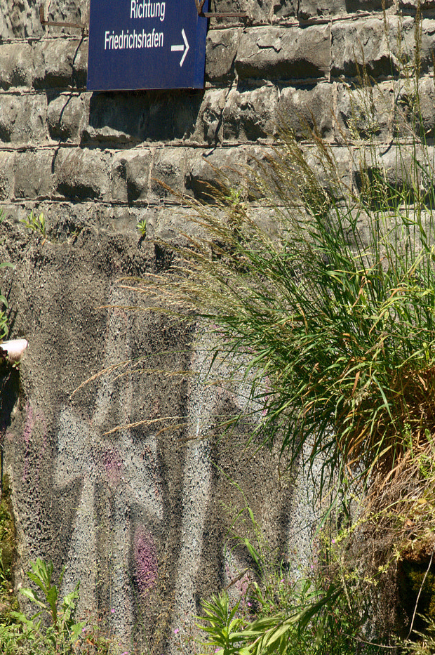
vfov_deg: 7.3
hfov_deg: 4.8
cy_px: 390
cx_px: 303
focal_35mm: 283
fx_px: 5140
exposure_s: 1/200
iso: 200
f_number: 10
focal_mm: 110
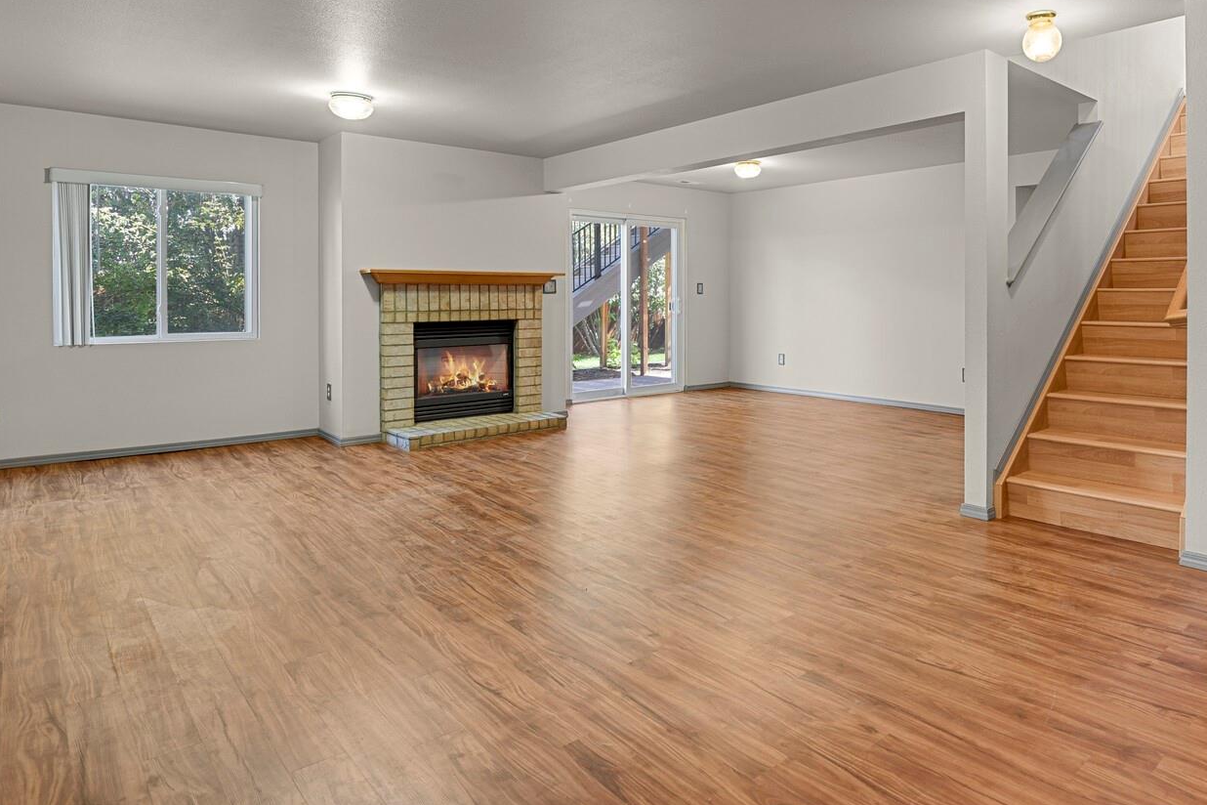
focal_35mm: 22
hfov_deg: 77.1
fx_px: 738
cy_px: 304
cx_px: 761
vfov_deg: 56.6
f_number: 6.3
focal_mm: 17
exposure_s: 2.5
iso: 250
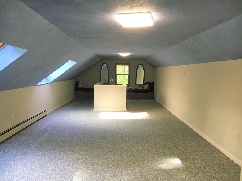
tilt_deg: -4.7
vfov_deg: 48.2
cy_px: 90
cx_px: 121
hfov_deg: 61.7
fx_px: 203
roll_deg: -1.2
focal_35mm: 29
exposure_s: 1/30
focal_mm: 4.15
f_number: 2.2
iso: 64
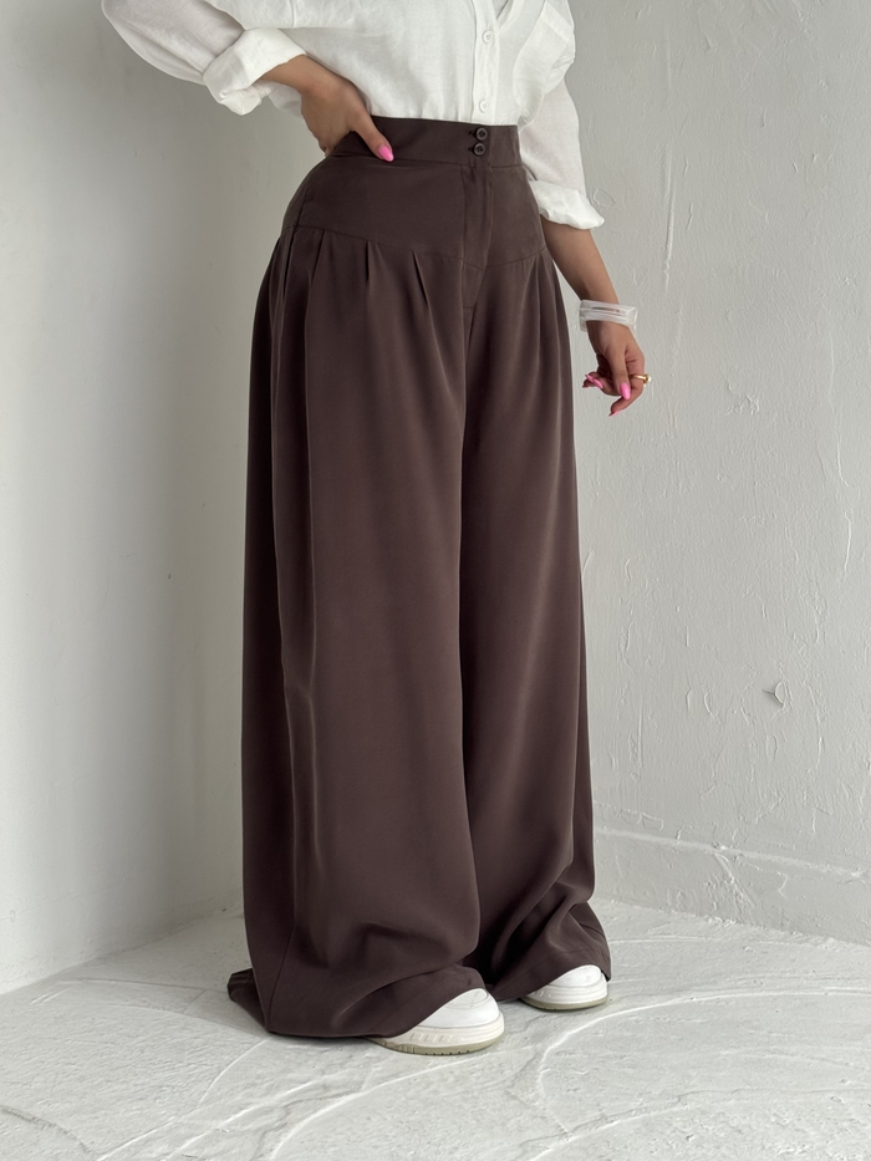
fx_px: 1610
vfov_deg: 39.7
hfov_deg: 30.3
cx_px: 436
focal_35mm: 48
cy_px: 580
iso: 100
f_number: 1.78
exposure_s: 1/134
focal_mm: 6.76
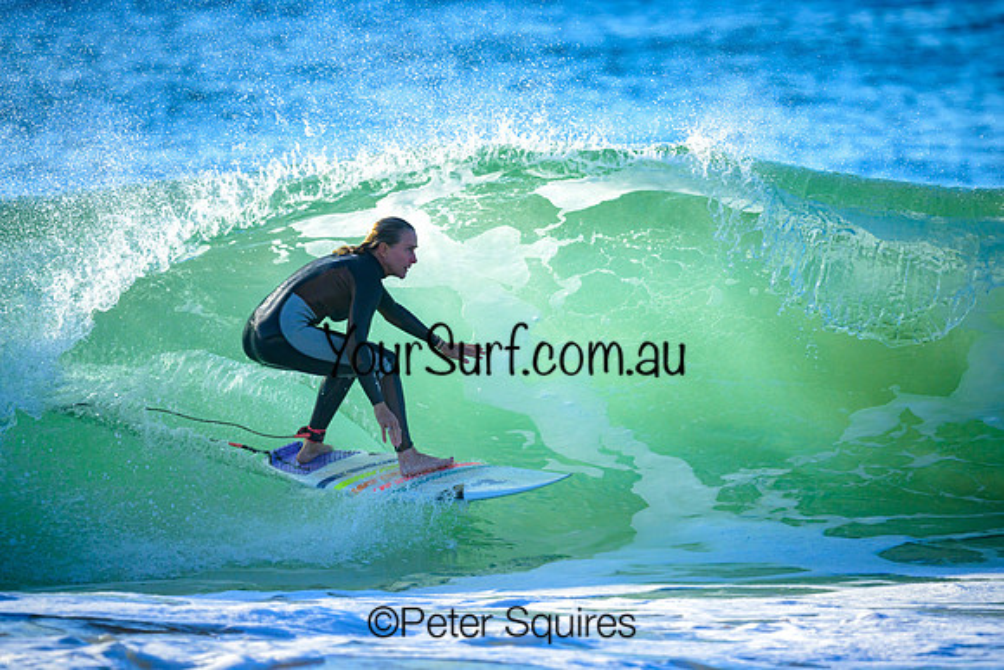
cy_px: 335
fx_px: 22315
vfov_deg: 1.7
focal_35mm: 800
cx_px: 502
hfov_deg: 2.6
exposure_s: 1/2000
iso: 500
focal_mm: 800
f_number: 6.3
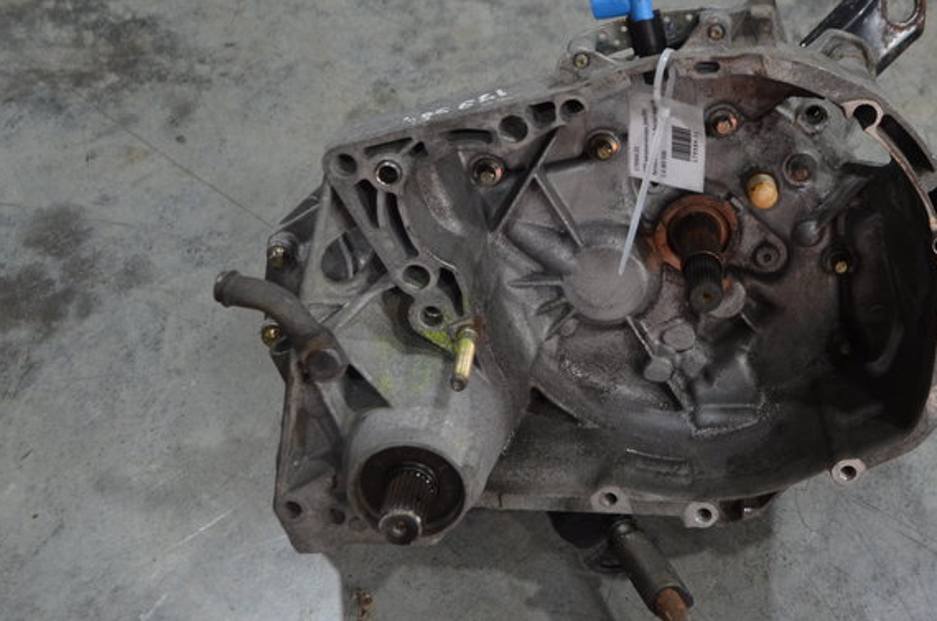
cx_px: 652
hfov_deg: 36.4
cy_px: 329
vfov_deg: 25.0
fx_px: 1403
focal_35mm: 54
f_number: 4
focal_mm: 20
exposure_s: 1/60
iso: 640
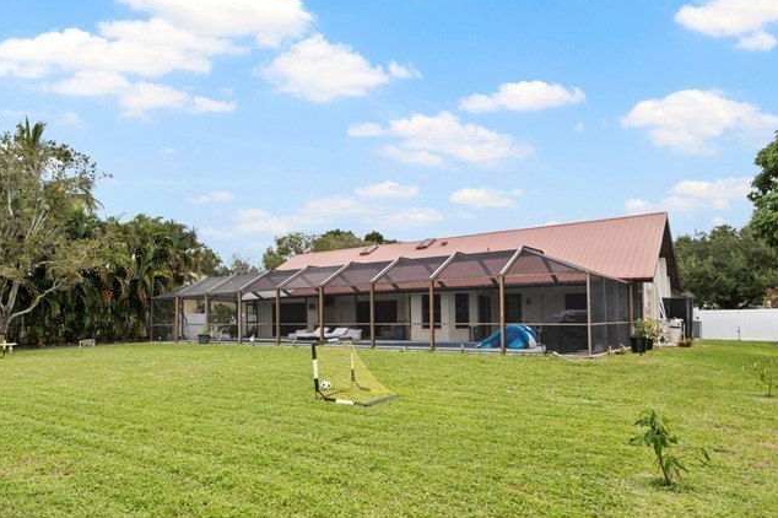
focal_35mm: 24
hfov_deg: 72.0
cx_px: 271
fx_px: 518
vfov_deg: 52.9
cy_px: 299
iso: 320
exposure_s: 1/50
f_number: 9
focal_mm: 14
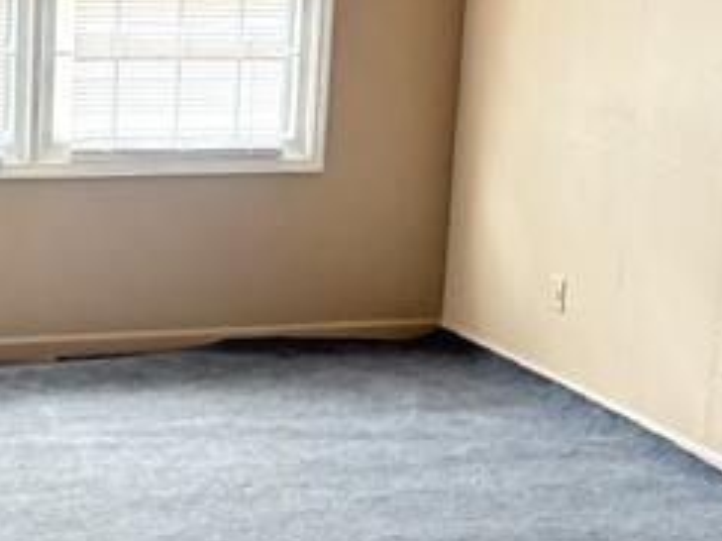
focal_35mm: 79
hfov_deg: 24.3
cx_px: 134
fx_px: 1647
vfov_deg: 18.6
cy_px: 166
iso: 640
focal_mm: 6.76
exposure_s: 1/60
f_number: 1.78
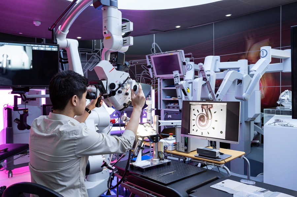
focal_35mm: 29
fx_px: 239
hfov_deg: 63.7
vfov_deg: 44.9
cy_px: 98
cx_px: 148
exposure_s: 1/125
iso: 3200
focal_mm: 29
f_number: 5
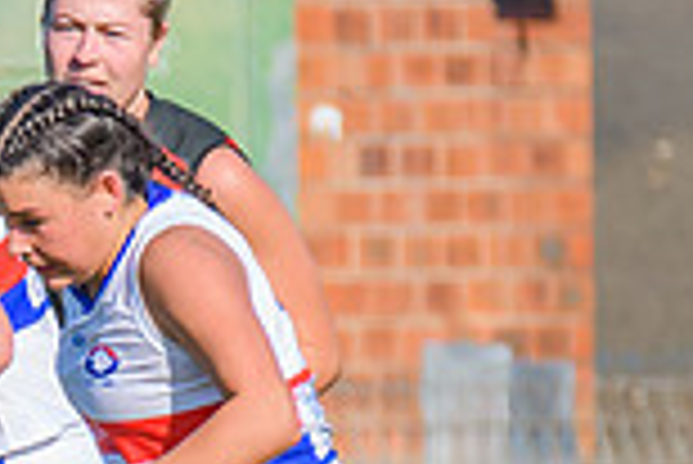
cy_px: 771
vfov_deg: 0.4
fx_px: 63275
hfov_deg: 0.6
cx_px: -856
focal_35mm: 3284
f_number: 8
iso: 640
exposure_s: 1/1600
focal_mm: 460
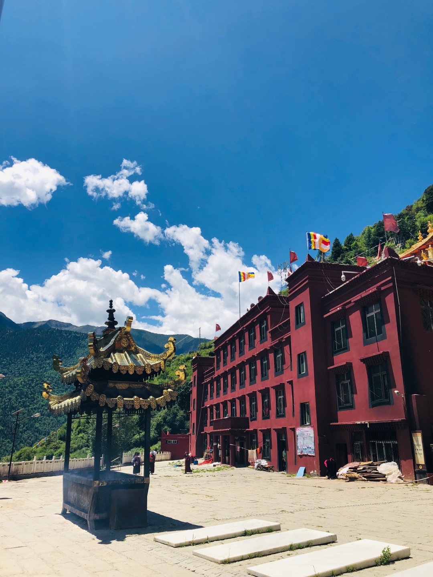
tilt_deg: +17.5
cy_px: 288
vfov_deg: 63.4
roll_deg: -0.9
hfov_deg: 49.7
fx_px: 467
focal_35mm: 28
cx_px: 216
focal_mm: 4
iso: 20
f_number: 1.8
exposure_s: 1/2525
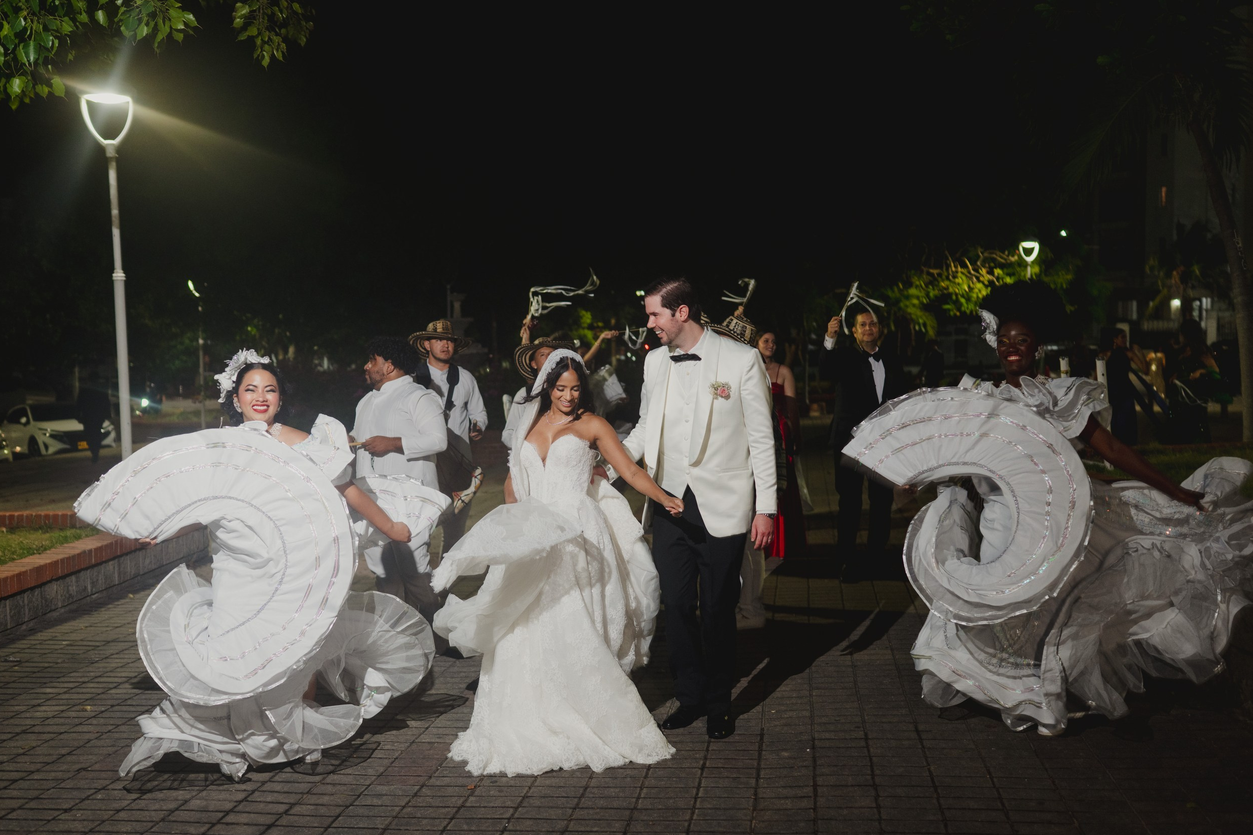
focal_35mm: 36
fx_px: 1253
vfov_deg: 36.9
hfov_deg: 53.1
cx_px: 610
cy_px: 421
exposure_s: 1/100
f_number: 2.2
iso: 800
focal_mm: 35
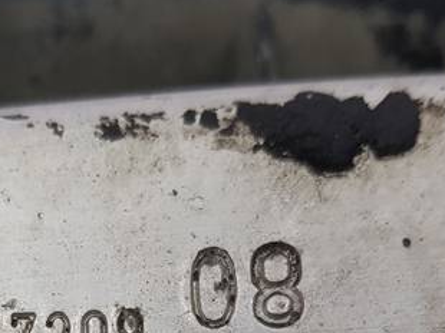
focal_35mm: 86
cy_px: 498
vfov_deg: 15.8
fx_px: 1105
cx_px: 92
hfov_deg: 22.5
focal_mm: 4.2
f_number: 1.7
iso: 100
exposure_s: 1/100
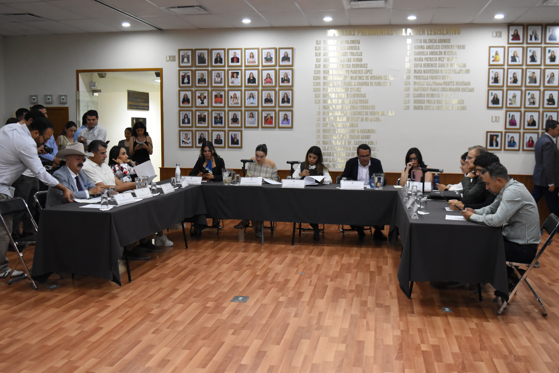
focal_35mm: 36
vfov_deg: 36.9
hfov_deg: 53.1
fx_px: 559
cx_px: 280
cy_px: 186
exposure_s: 1/100
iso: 3200
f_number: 5
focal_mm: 24
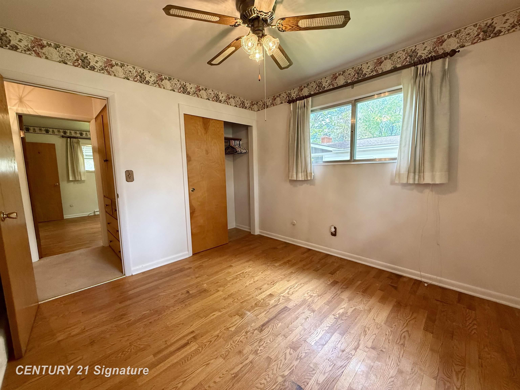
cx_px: 260
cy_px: 195
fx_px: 210
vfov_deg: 85.7
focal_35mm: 14
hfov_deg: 102.1
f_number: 2.2
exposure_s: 1/120
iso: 320
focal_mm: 2.22
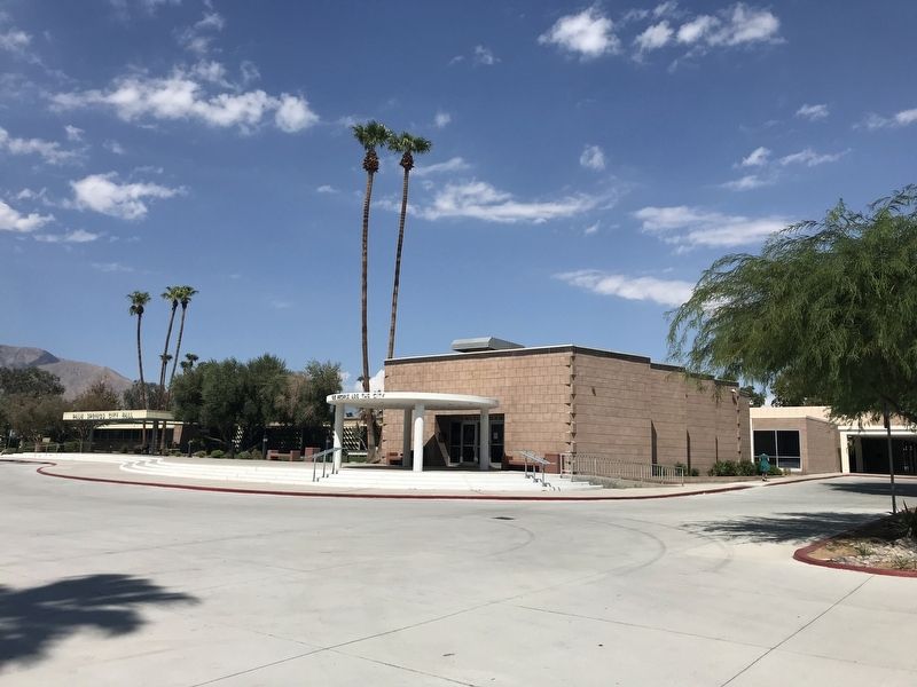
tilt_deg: +8.9
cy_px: 344
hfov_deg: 63.4
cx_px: 458
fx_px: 742
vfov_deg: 49.7
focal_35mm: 28
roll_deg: -1.5
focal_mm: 3.99
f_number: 1.8
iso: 20
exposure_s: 1/4566
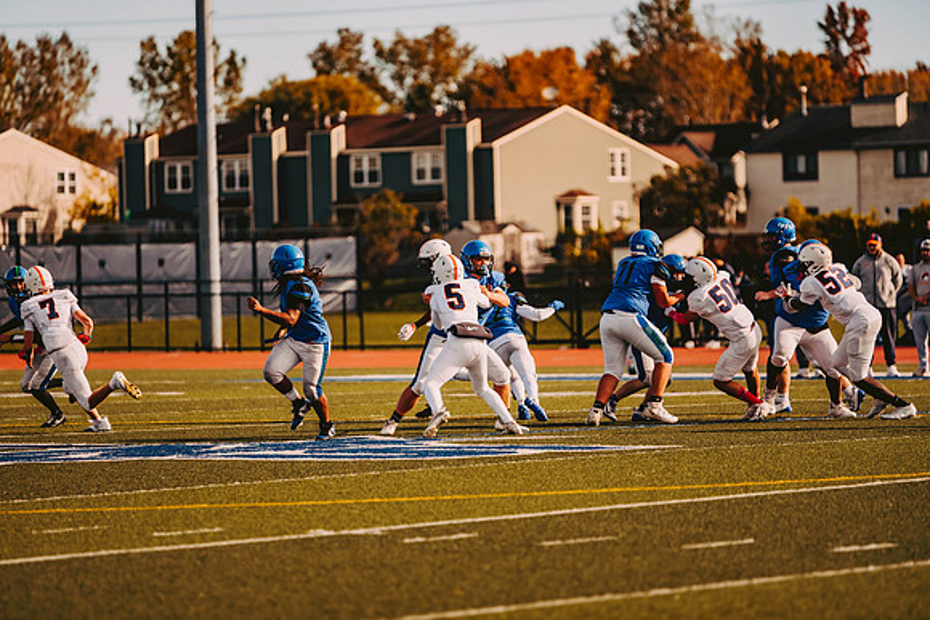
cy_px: 310
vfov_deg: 6.9
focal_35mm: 200
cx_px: 465
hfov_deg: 10.3
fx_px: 5168
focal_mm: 200
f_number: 2.8
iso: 160
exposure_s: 1/1600
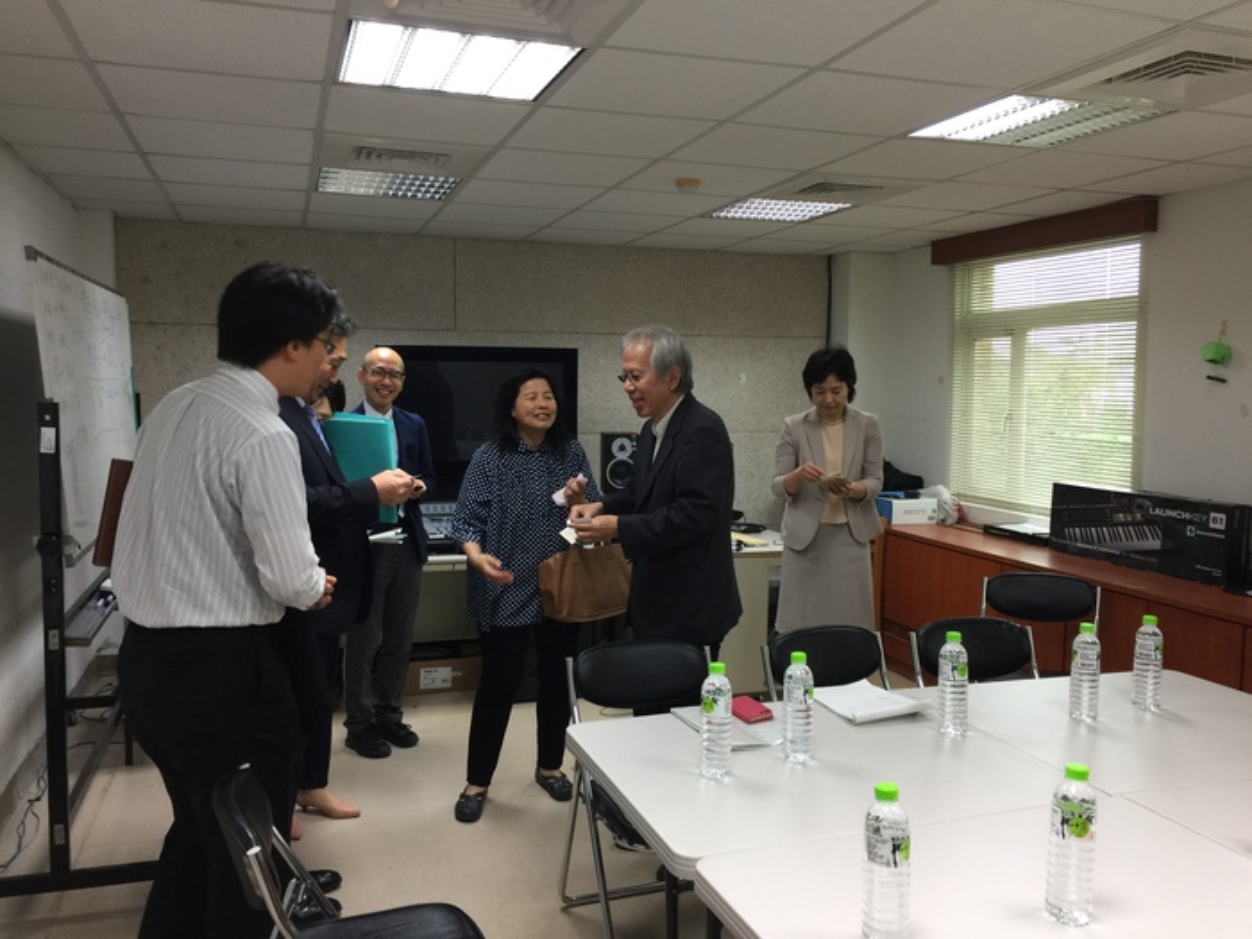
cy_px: 470
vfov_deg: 48.2
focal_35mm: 29
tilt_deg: -3.8
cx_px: 626
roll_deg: -1.2
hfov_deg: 61.7
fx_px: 1049
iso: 32
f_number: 2.2
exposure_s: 1/30
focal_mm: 4.15
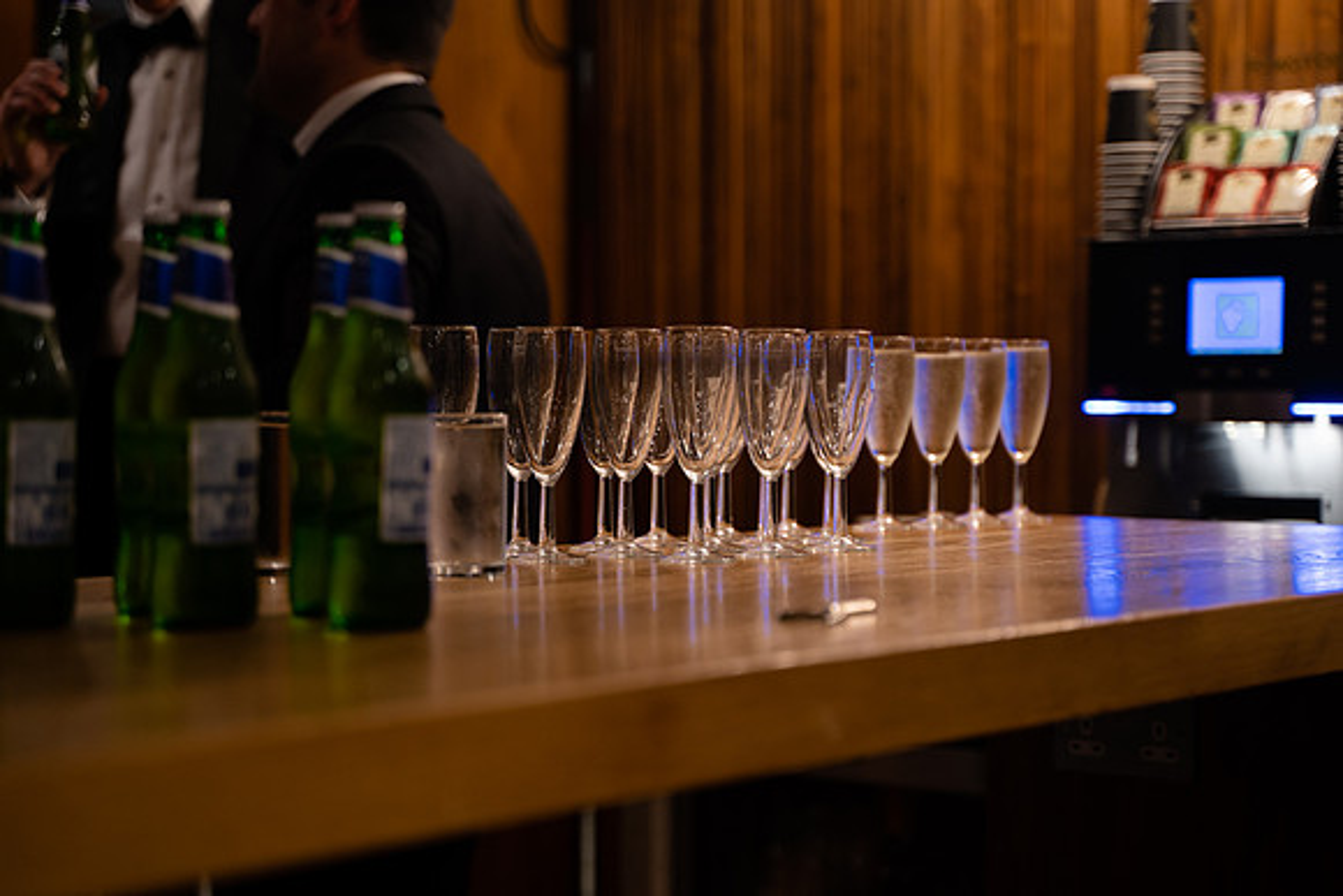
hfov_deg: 27.6
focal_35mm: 73
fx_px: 2734
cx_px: 672
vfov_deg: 18.6
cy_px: 448
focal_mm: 68
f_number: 2.8
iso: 1250
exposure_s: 1/60
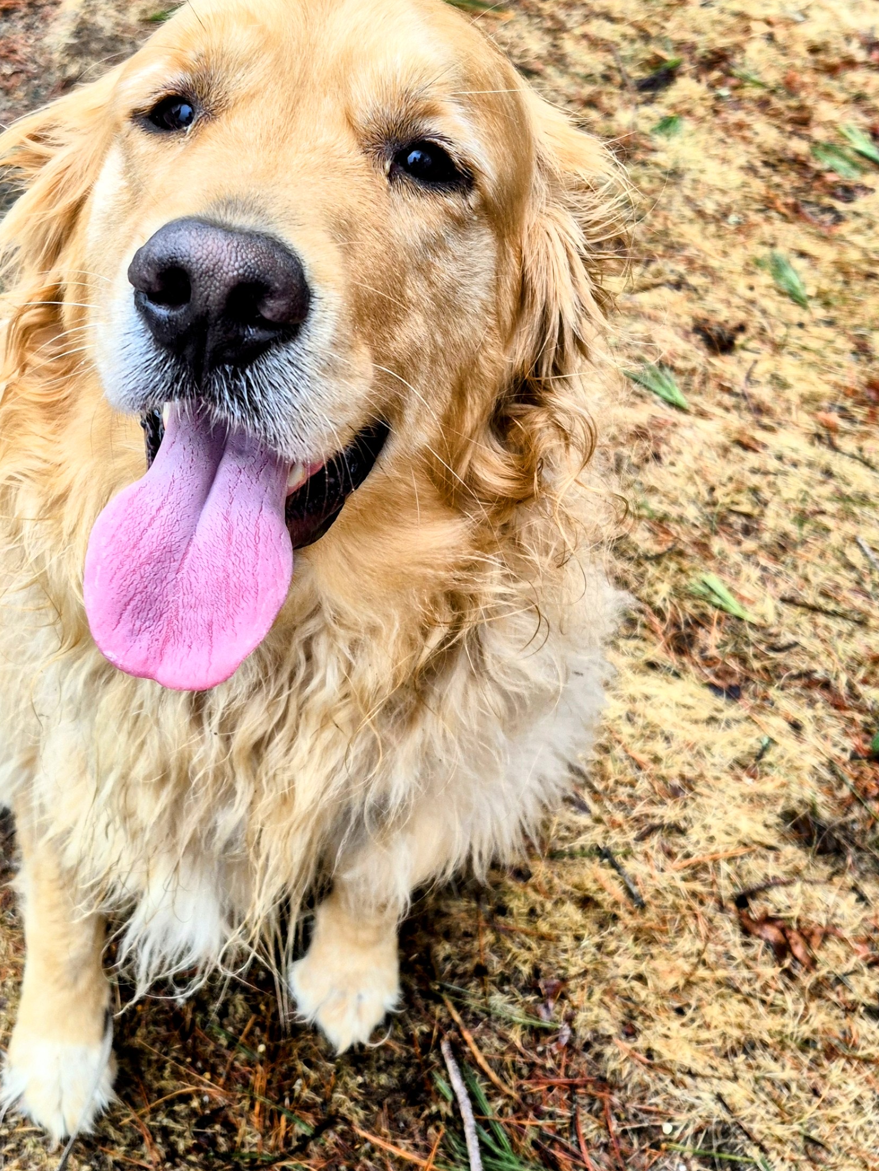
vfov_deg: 44.7
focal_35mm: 42
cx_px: 234
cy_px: 530
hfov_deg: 33.8
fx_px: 1422
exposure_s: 1/189
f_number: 1.8
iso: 25
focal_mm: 5.4
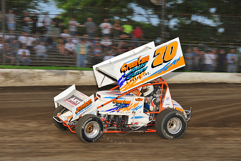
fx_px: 702
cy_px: 80
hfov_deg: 19.5
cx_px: 120
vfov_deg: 13.0
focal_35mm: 105
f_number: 7.1
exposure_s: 1/320
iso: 640
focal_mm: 105
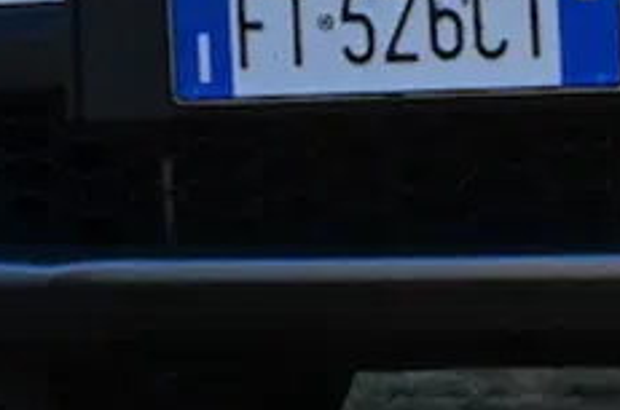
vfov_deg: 6.0
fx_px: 3936
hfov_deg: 8.9
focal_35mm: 229
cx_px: 735
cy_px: -38
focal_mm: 44
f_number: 22
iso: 18000
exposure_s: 1/2500
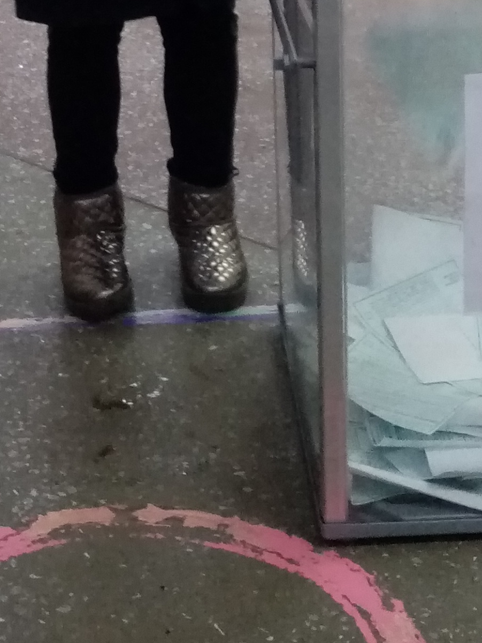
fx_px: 1671
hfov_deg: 16.4
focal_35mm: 90
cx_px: 183
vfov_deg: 20.7
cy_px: -74
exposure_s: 1/25
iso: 512
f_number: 1.8
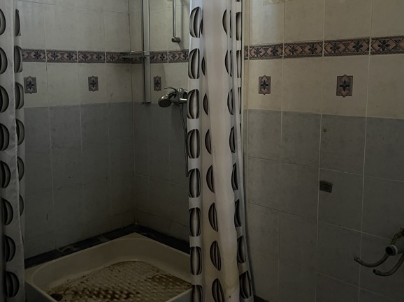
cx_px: 185
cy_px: 125
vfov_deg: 39.5
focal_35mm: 36
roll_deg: +0.6
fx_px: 420
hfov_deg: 51.3
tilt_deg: -6.6
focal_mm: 5.1
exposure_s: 1/30
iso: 1000
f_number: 1.6
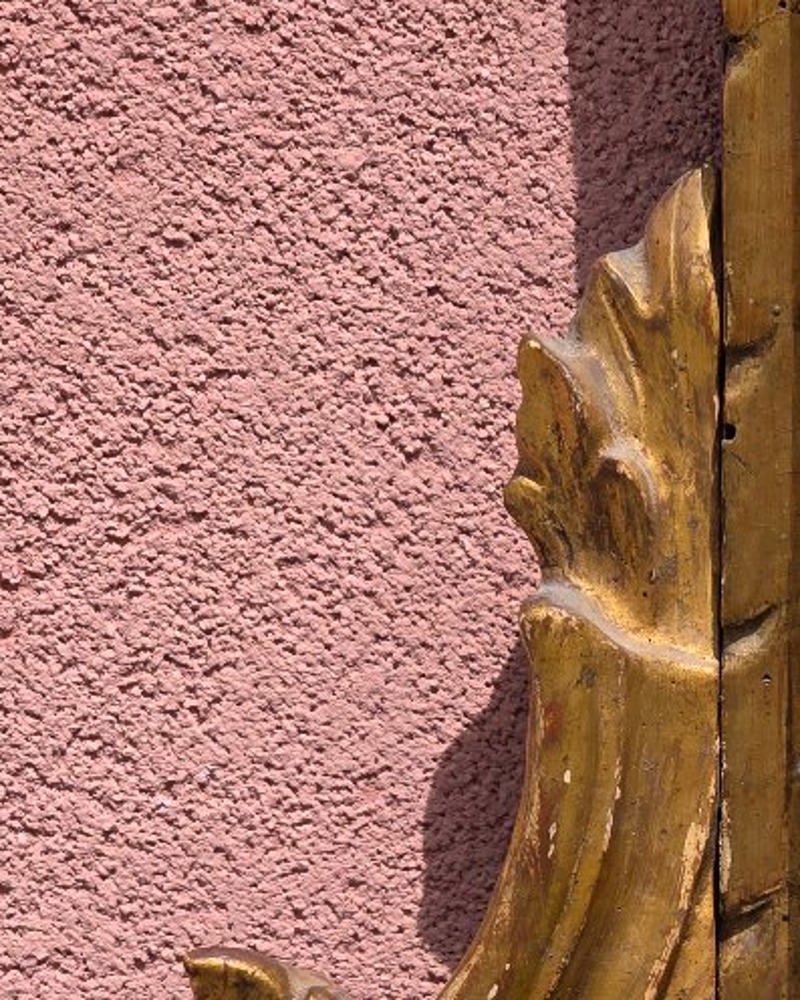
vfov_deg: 11.8
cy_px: 774
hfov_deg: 9.4
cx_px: 764
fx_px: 4823
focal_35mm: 163
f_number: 2.4
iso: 50
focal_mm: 7.9
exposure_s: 1/2715
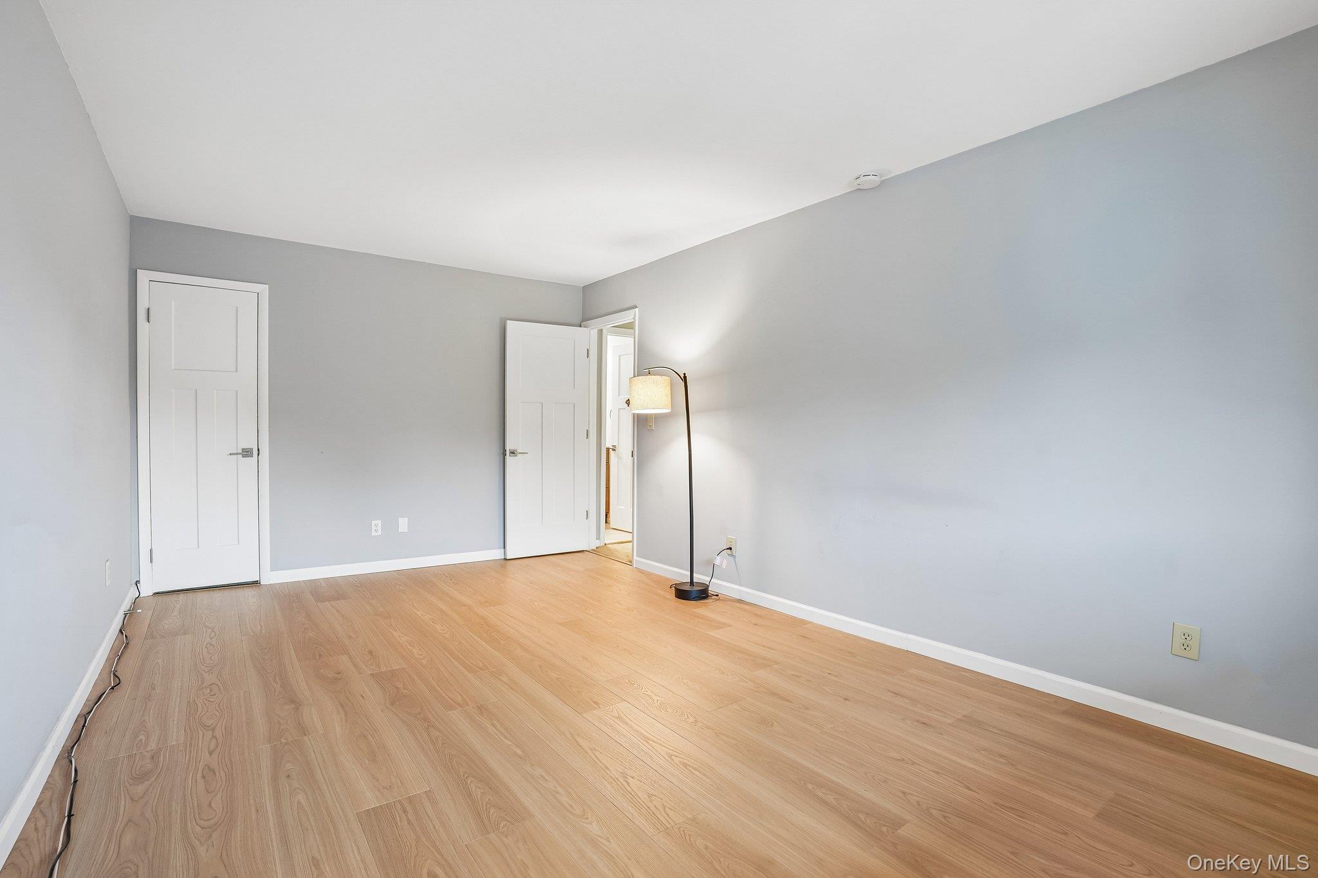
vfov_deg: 73.7
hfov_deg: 96.7
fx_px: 586
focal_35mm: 16
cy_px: 439
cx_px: 659
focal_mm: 16
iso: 400
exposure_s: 1/15
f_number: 8
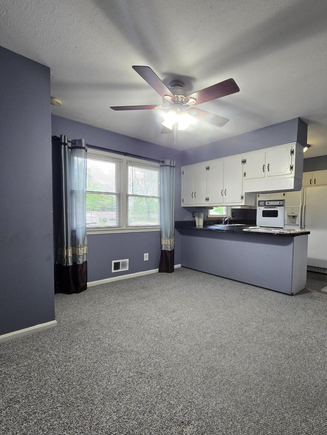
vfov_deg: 94.4
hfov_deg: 77.2
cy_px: 228
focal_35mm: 16
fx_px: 201
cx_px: 196
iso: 160
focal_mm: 2.2
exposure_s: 1/60
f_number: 2.2
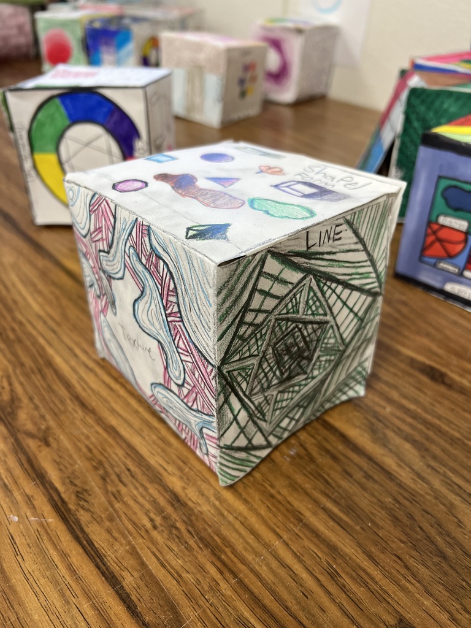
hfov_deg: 53.1
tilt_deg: -34.7
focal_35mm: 26
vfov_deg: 67.3
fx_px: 472
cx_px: 236
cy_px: 314
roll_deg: -1.1
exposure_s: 1/120
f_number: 1.5
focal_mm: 5.7
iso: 100
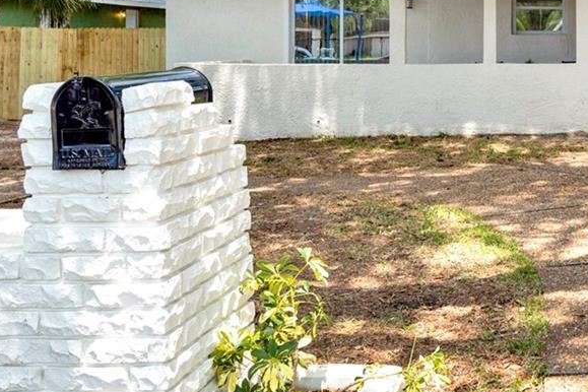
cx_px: 565
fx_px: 790
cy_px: 56
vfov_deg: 27.1
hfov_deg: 37.2
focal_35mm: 48
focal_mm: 17.5
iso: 250
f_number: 6.3
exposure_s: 1/320
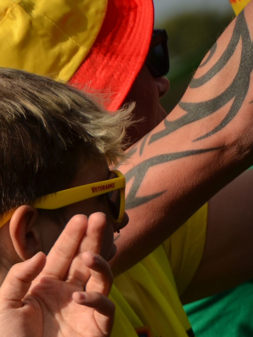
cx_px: -245
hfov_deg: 2.2
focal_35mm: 681
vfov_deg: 2.9
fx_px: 6640
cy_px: 305
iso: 140
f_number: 6
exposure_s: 1/1000
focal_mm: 155
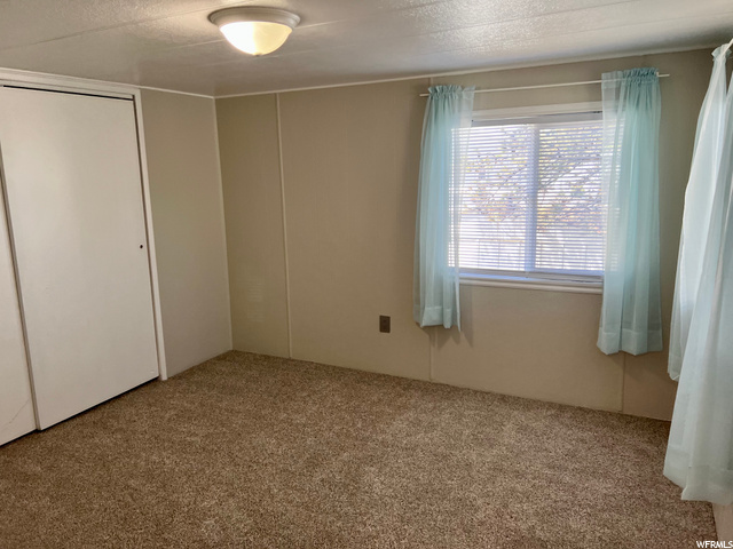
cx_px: 366
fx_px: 551
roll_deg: +2.1
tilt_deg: -9.0
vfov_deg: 53.1
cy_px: 274
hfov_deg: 67.3
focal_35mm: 26
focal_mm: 5.7
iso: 125
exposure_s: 1/120
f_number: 1.5
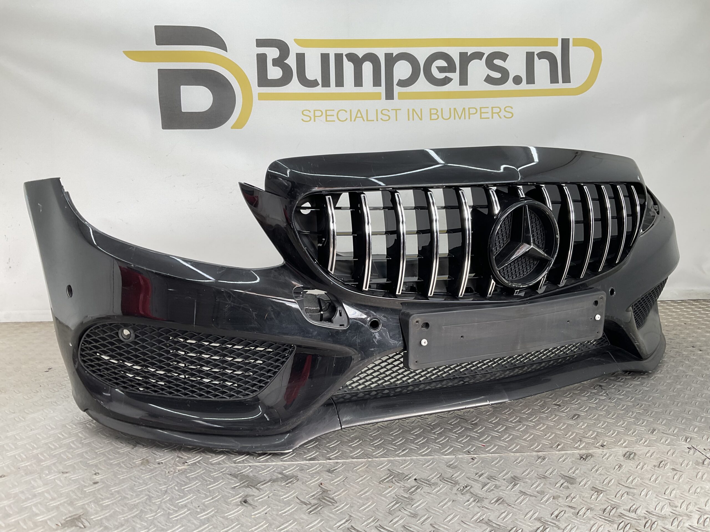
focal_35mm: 29
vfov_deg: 48.2
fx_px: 595
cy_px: 266
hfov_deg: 61.7
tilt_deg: -9.5
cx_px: 355
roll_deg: -0.4
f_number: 1.8
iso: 20
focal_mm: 3
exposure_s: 1/120
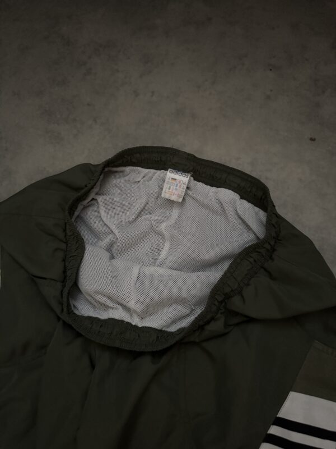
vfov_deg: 71.6
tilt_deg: -70.3
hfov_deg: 56.8
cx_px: 168
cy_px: 224
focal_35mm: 24
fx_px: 311
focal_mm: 6.76
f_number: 1.78
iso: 1600
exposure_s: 1/30
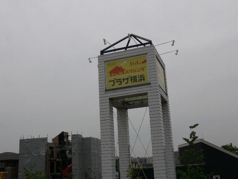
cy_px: 90
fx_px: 261
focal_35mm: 38
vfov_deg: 37.7
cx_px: 119
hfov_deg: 49.0
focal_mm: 8
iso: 80
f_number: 8
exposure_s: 1/500
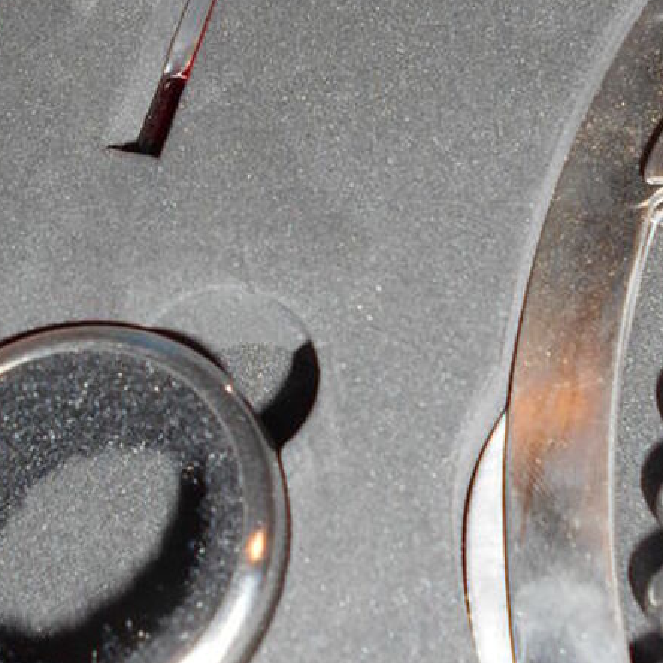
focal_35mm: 69
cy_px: 47
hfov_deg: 25.0
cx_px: 367
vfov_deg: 24.2
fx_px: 1495
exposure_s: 1/25
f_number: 3.2
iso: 80
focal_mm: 4.6
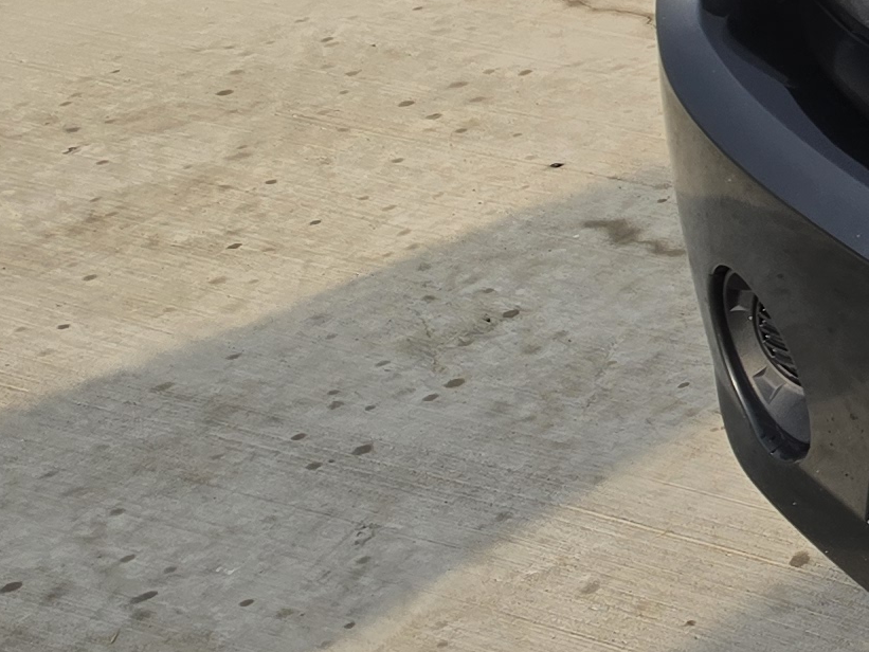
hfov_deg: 13.8
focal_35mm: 112
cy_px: -278
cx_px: 1919
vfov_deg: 12.7
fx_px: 2812
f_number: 1.4
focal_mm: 6.5
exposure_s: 1/2099
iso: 64
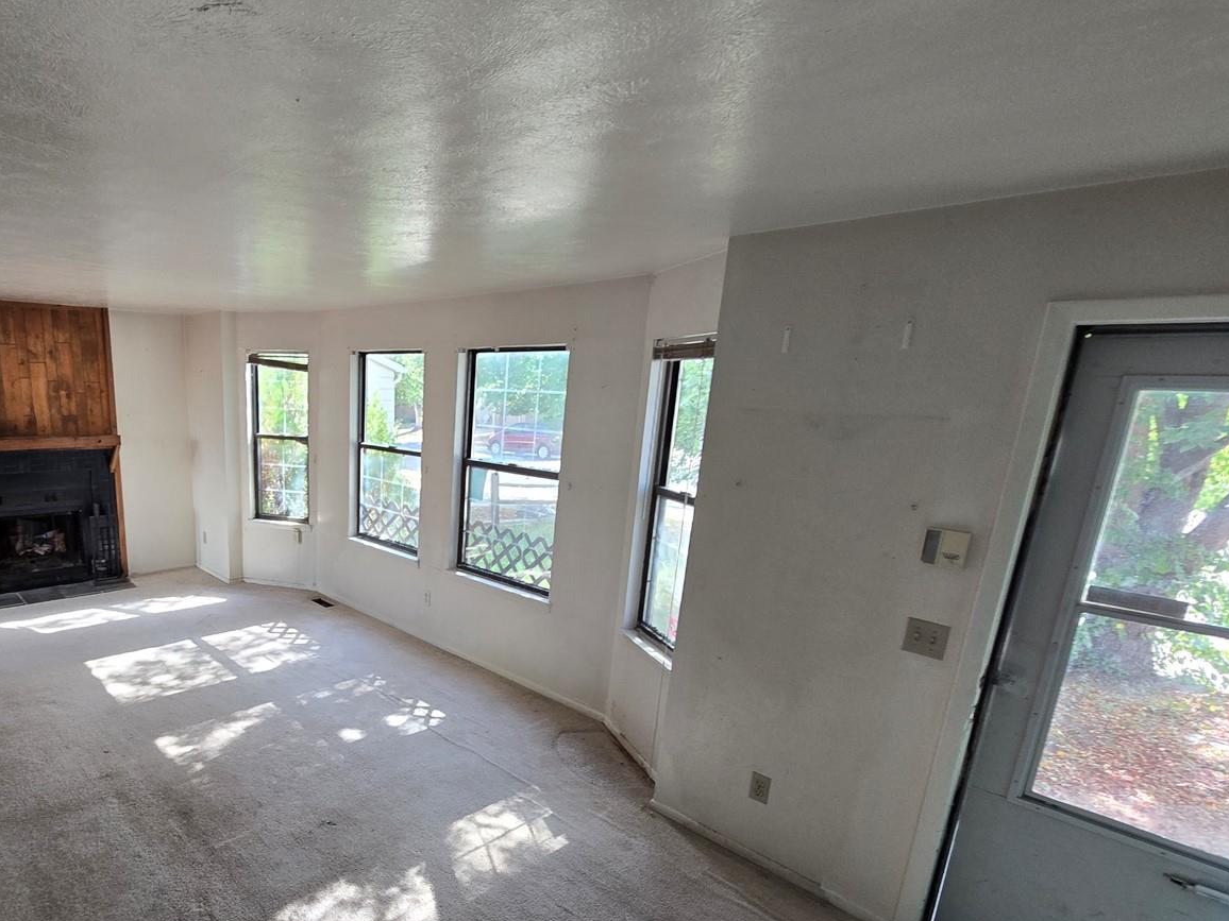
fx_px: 639
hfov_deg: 84.1
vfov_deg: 70.6
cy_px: 567
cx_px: 389
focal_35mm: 18
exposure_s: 1/60
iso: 80
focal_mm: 2.2
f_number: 2.2
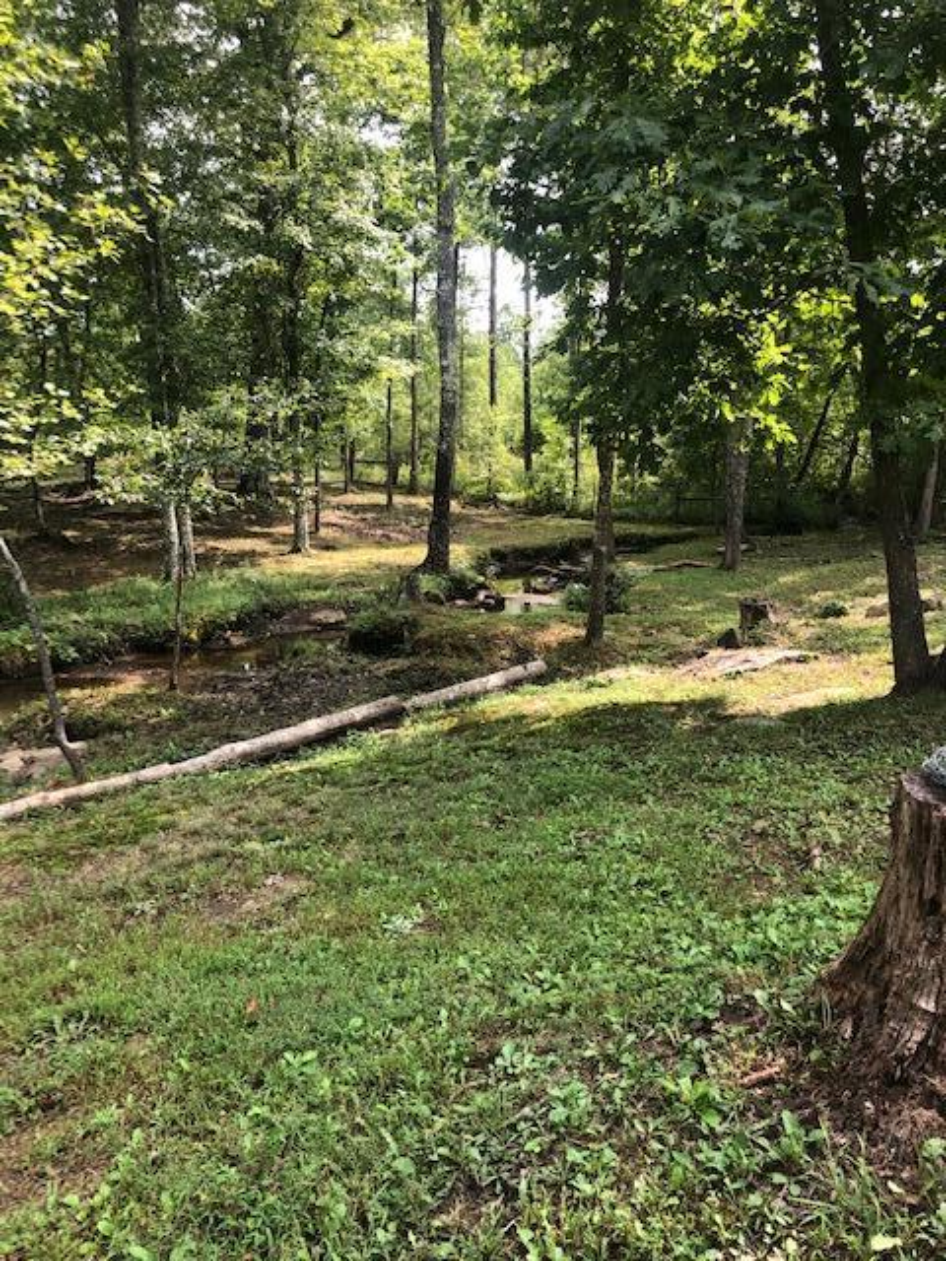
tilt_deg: -7.3
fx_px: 1020
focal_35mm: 28
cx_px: 473
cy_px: 630
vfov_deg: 63.4
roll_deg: -0.4
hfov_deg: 49.7
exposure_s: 1/201
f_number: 1.8
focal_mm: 3.99
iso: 20
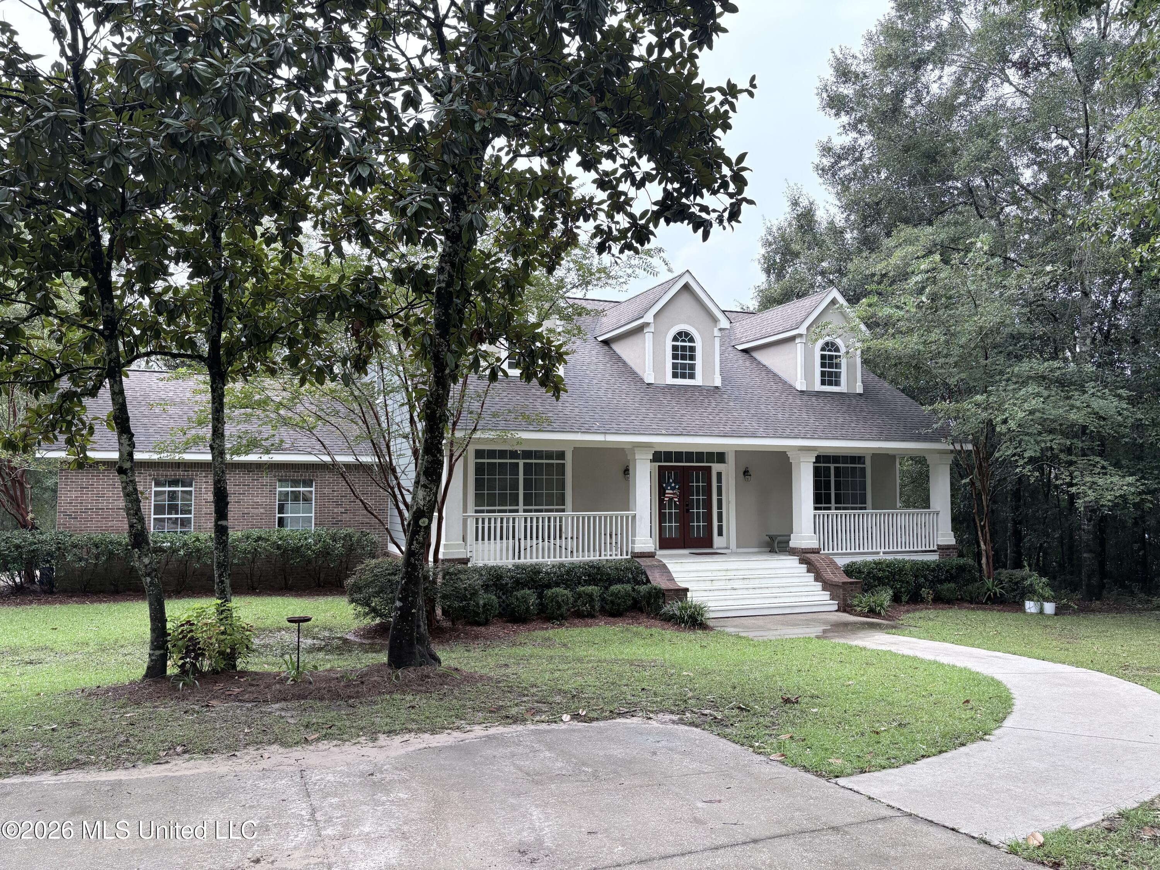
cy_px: 435
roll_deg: -0.2
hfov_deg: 67.3
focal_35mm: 26
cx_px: 580
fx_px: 871
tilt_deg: +3.6
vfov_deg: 53.1
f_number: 1.6
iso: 125
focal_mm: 5.96
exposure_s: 1/211
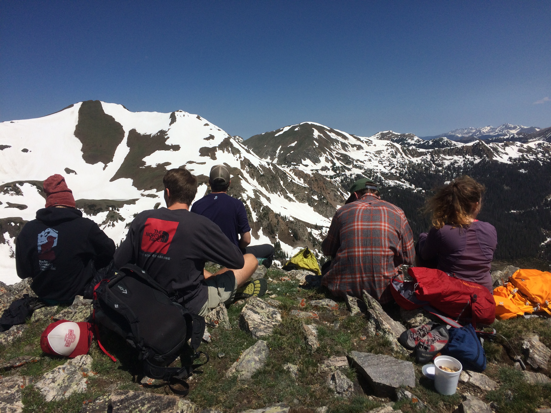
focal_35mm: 29
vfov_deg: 48.2
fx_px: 462
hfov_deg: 61.7
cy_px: 206
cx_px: 276
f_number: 2.2
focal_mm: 4.15
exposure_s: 1/5882
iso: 32
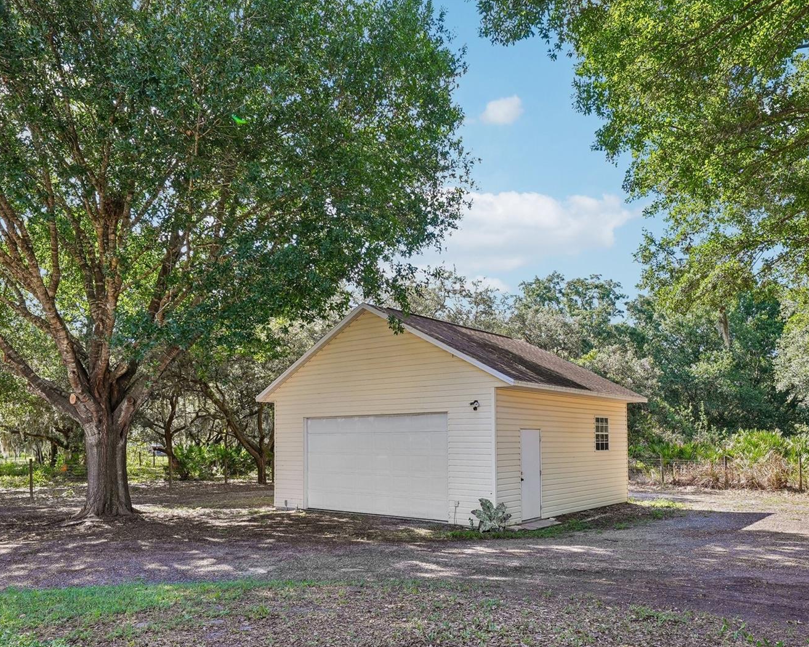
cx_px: 440
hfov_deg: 70.2
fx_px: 575
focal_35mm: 24
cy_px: 326
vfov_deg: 58.8
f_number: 8
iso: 50
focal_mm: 14
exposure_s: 1/30
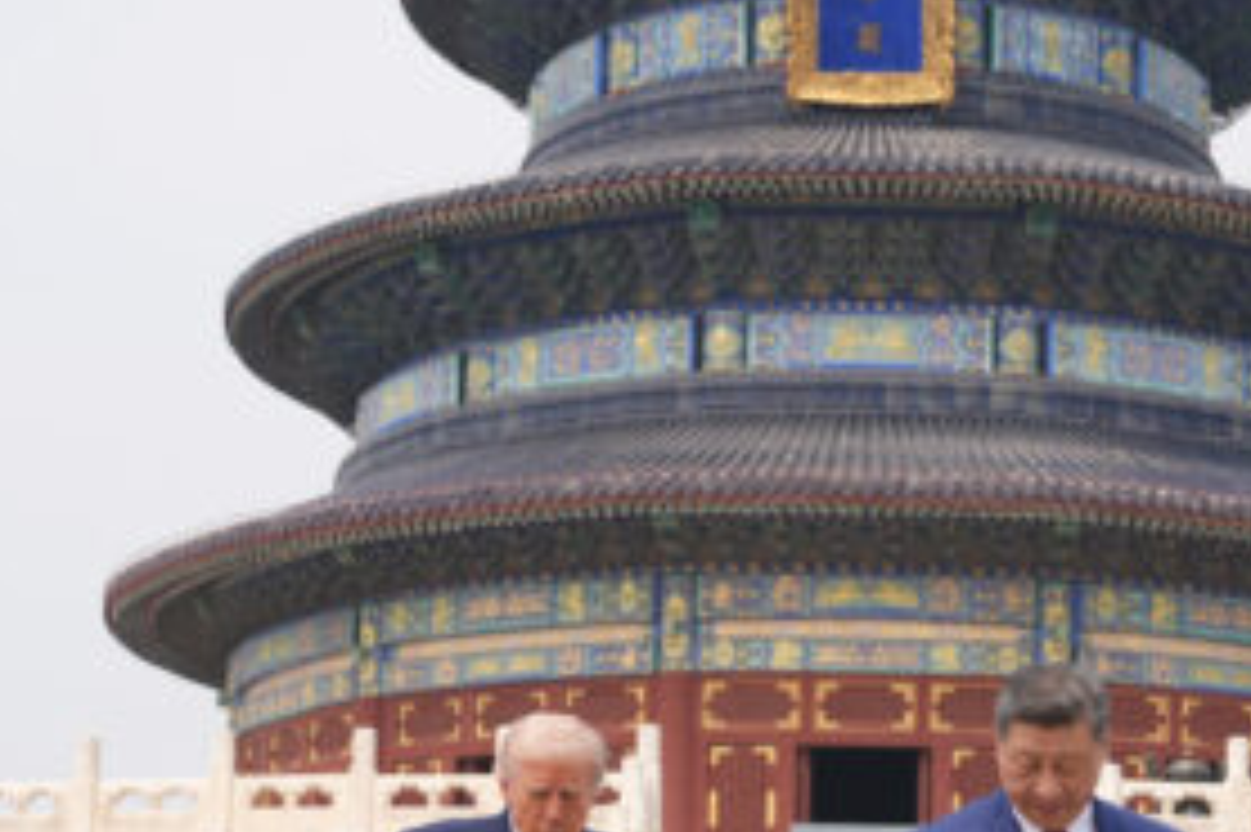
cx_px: 891
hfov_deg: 18.2
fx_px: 3890
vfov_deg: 12.1
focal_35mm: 112
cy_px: 713
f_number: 3.5
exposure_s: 1/2500
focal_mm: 46
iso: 250
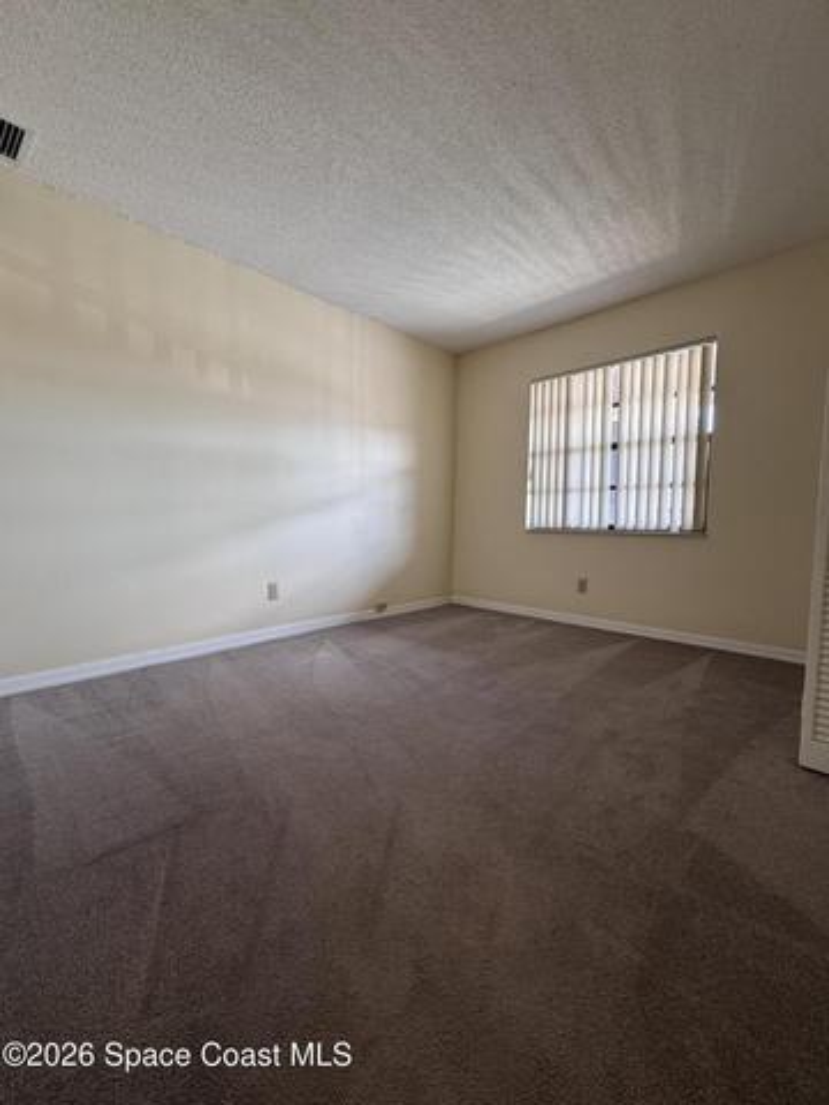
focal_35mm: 14
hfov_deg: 85.7
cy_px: 552
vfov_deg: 102.1
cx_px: 414
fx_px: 447
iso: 200
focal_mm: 2.22
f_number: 2.2
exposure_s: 1/60
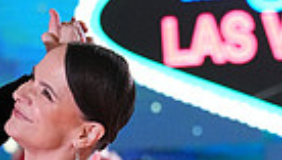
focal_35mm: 800
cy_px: 455
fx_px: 5989
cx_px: -24
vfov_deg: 1.5
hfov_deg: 2.7
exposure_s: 1/400
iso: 10000
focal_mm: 182
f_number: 5.6
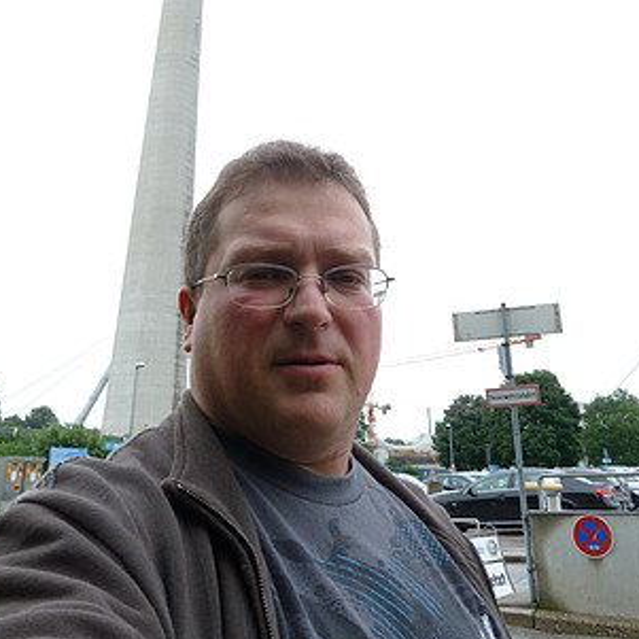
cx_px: 330
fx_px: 689
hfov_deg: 49.7
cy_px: 187
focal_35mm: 33
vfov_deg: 48.4
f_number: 4
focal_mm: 4.1
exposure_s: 1/250
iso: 80
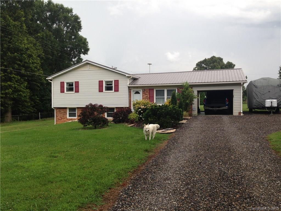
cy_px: 106
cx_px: 140
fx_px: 268
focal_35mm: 33
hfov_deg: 55.4
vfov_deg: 42.9
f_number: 2.4
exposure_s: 1/221
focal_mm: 4.13
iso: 50
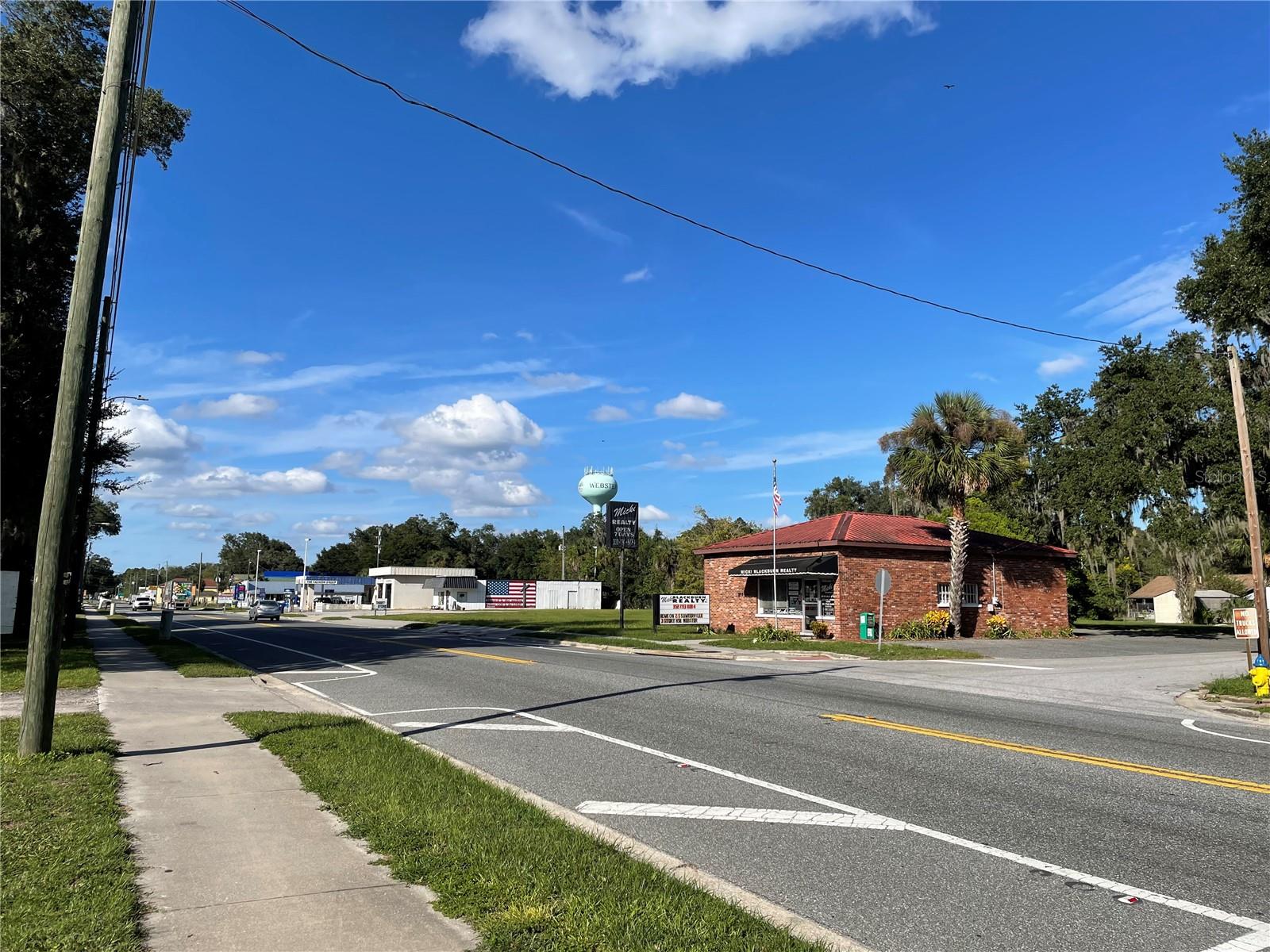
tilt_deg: +8.3
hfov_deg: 67.3
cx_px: 635
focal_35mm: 26
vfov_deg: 53.1
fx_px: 954
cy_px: 476
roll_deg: +0.0
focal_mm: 4.2
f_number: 1.6
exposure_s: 1/4464
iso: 32
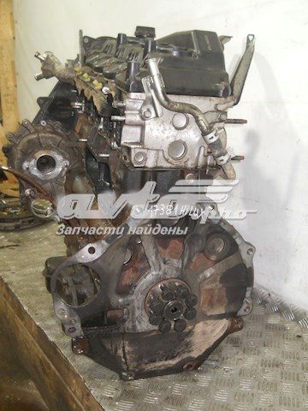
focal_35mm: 41
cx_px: 154
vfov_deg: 45.8
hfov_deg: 35.1
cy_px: 206
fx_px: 486
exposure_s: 1/30
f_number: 3.1
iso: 200
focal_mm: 6.72
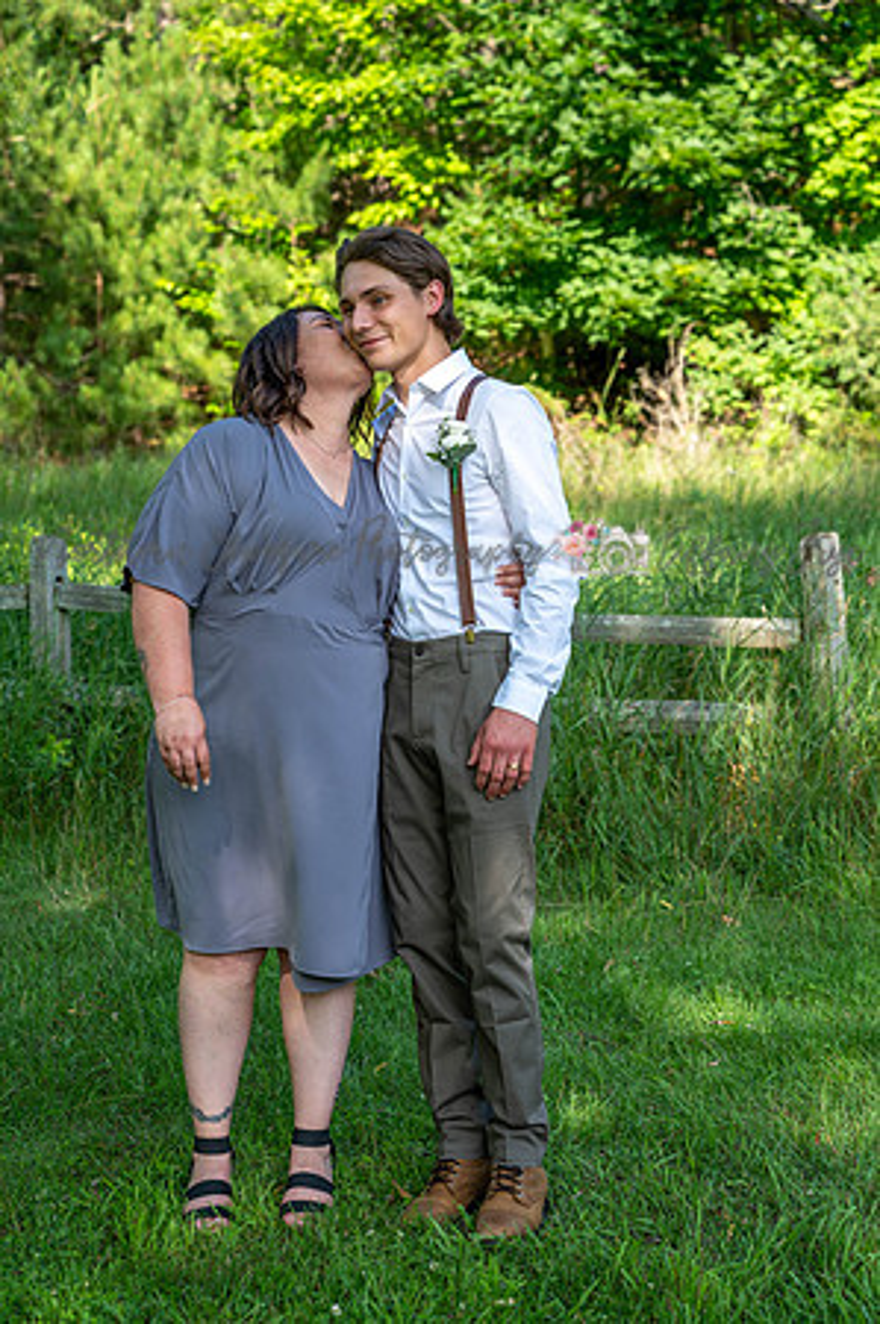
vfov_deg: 28.9
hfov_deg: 19.4
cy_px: 662
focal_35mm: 70
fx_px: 2572
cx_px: 440
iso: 200
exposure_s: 1/250
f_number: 5
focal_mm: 70
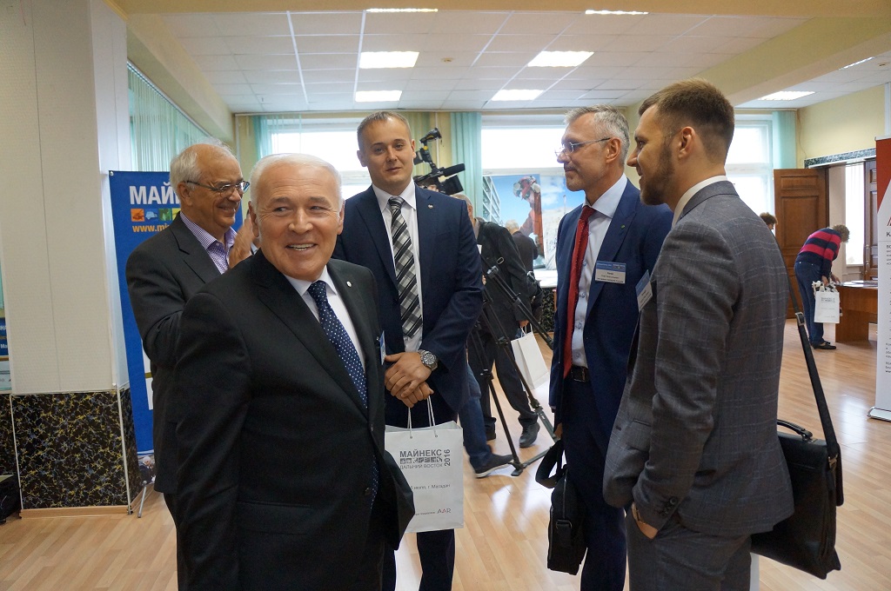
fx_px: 667
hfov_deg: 67.4
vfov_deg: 47.8
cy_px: 296
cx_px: 446
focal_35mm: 27
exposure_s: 1/160
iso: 2000
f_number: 4
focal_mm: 18
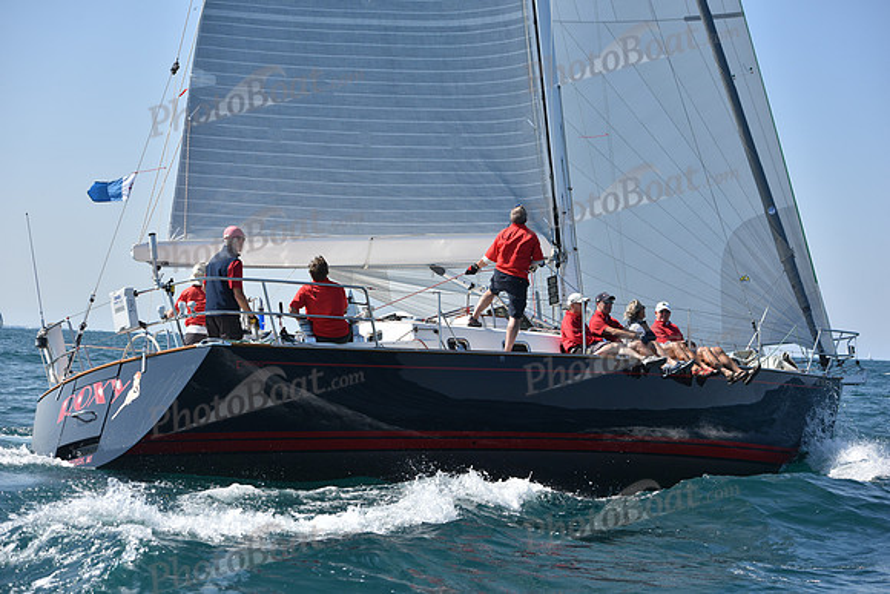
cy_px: 297
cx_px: 445
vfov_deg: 19.5
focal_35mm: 70
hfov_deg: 28.8
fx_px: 1731
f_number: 5.6
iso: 250
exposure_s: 1/1600
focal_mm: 70
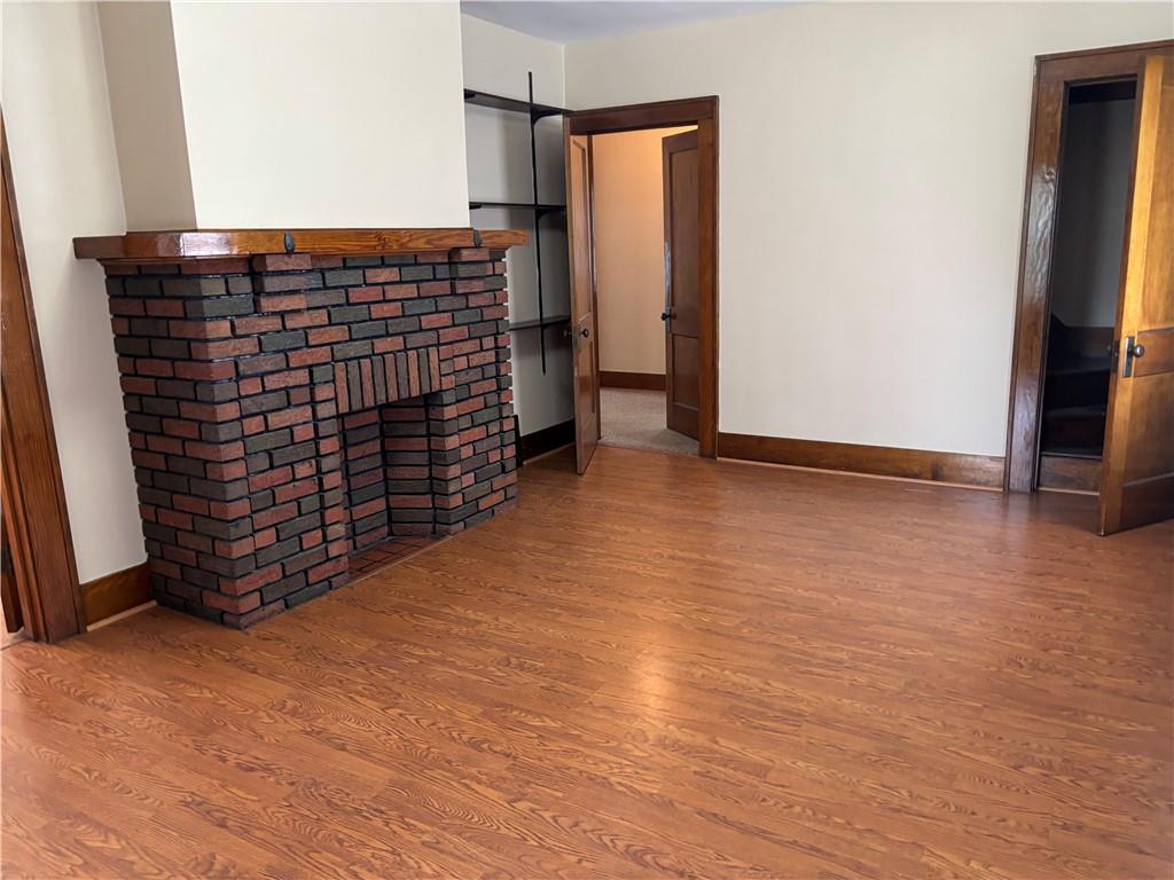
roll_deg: +2.3
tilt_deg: -12.6
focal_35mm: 26
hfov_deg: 67.3
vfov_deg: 53.1
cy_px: 440
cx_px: 587
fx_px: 882
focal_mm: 5.96
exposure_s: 1/60
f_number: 1.6
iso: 320
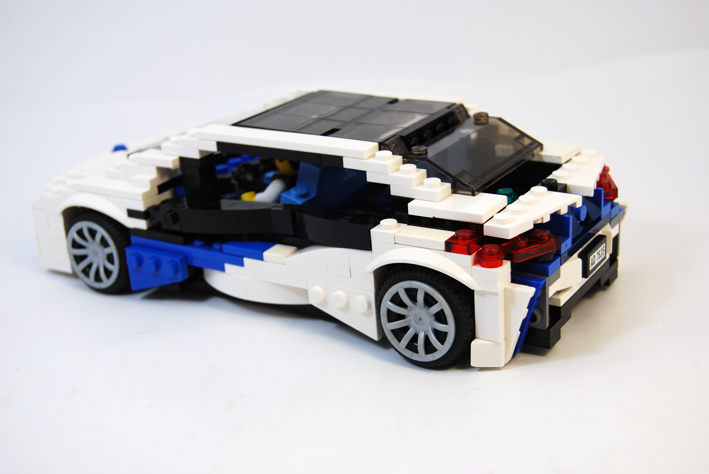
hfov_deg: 35.0
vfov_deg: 23.8
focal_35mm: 57
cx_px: 354
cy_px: 237
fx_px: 1124
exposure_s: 1/125
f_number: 5.6
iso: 160
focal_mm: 38
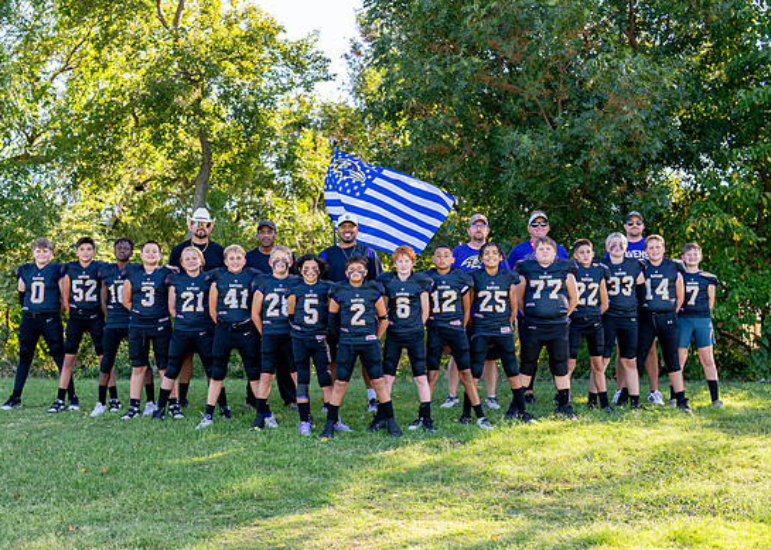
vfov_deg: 22.2
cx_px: 342
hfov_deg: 30.7
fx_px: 1401
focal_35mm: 64
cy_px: 324
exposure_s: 1/640
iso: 160
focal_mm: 50
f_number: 2.5
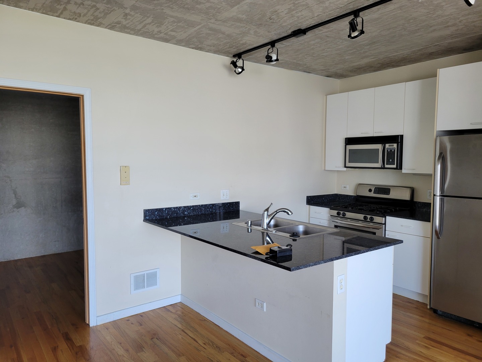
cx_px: 241
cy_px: 181
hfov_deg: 67.3
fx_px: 362
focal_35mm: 26
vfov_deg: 53.1
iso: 125
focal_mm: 5.4
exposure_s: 1/120
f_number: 1.8
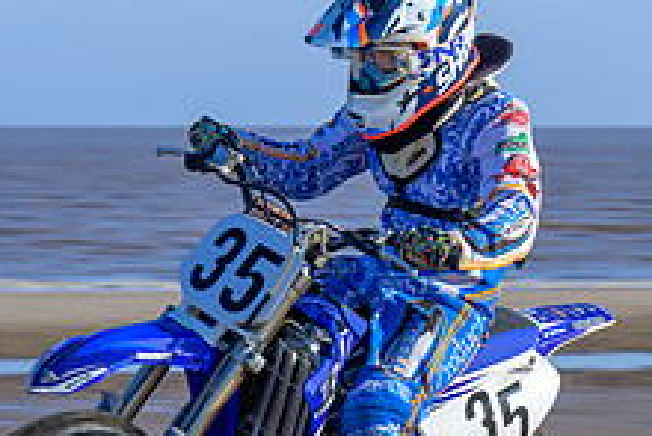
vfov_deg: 4.9
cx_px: 163
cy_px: 288
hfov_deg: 7.3
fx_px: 5092
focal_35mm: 281
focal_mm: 70
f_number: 8
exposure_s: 1/200
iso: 80
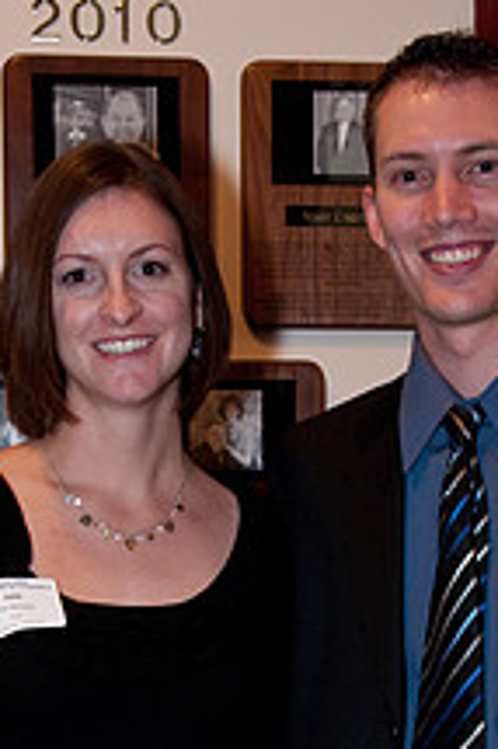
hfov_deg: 15.5
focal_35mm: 88
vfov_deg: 22.9
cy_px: 582
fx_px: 1829
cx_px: 284
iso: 640
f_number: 6.3
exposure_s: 1/30
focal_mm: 28
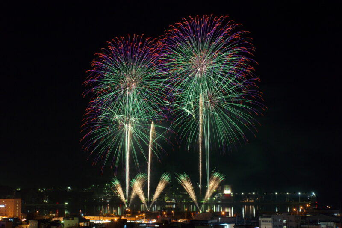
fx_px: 499
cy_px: 114
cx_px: 171
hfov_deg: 37.9
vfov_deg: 25.7
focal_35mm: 52
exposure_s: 26
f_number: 11
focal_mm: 35
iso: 100
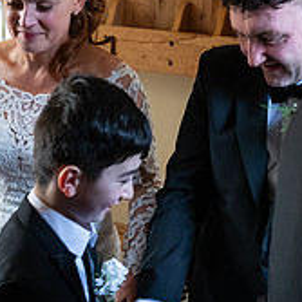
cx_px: 170
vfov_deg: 24.2
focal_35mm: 71
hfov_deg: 24.3
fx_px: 701
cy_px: 109
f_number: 3.5
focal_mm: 24
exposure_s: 1/160
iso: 1250
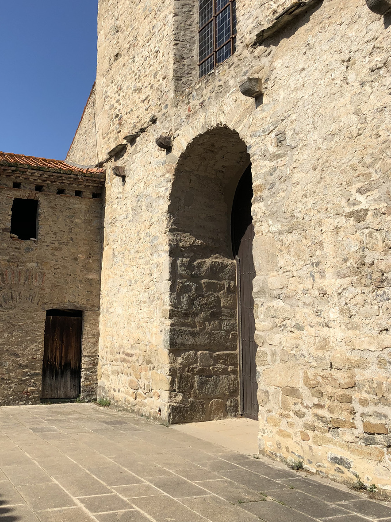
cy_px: 217
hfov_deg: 37.4
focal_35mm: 38
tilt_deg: +12.6
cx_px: 139
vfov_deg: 48.8
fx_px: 572
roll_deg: -0.3
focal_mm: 4
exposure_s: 1/3003
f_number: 1.8
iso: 20
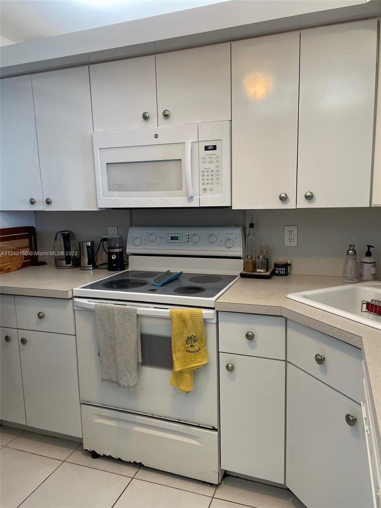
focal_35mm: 26
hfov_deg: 53.1
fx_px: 382
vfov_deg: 67.3
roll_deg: +0.9
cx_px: 190
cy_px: 254
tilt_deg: -9.5
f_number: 1.6
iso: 125
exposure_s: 1/120
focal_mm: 4.2
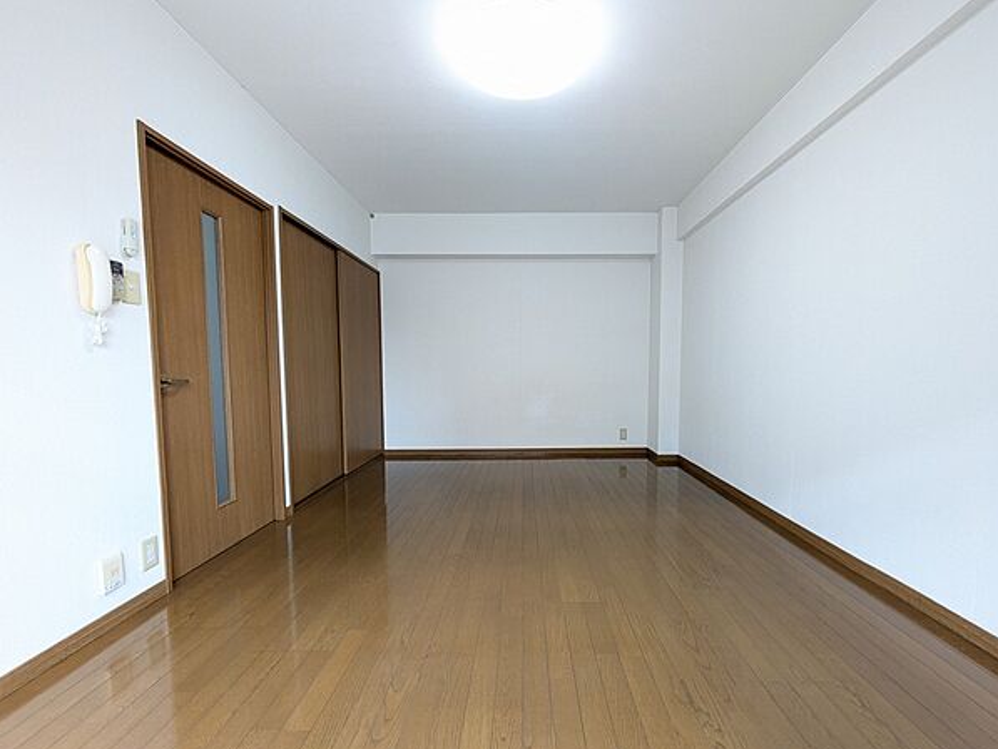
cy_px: 398
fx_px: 433
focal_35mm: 15
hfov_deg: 98.1
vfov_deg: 81.7
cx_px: 521
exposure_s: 1/40
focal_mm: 1.83
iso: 224
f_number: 2.2
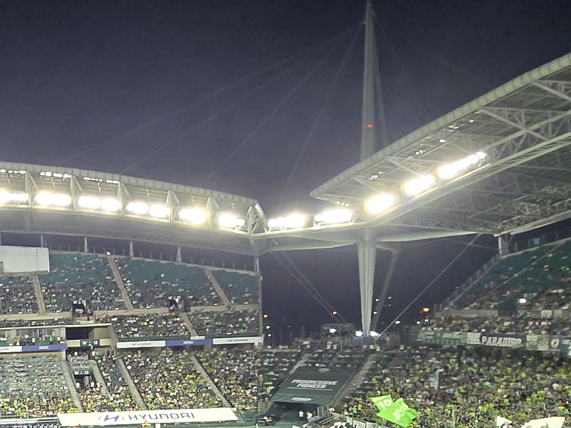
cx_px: -91
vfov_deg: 32.4
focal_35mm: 44
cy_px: 307
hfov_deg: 35.2
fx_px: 726
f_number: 2.2
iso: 100
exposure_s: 1/60
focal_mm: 1.7
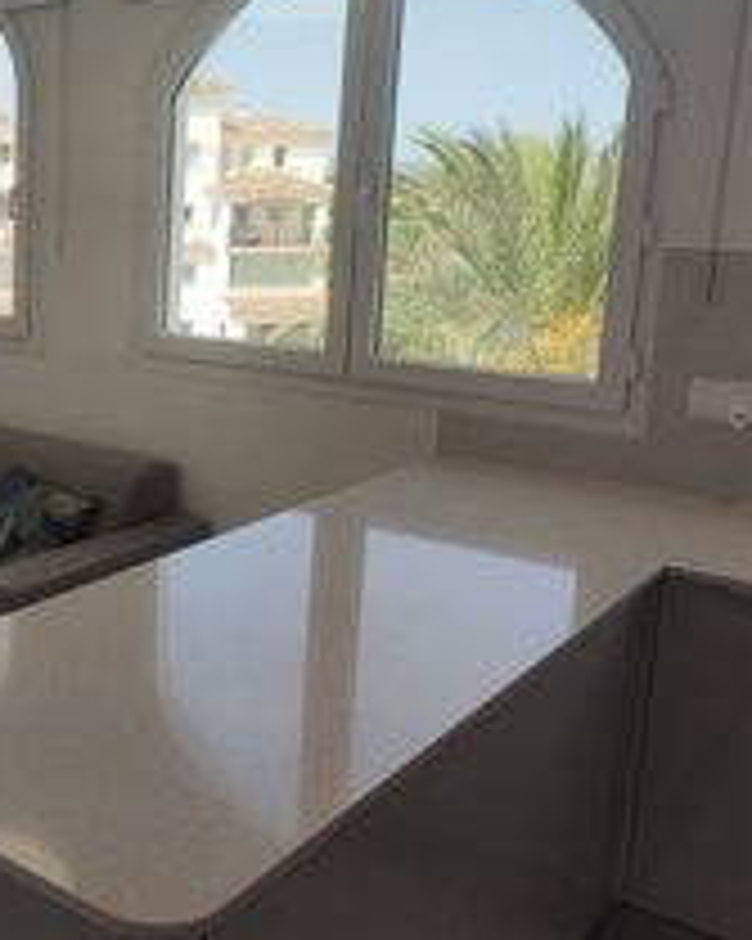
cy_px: 405
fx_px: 1169
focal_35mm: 42
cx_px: -9
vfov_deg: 43.7
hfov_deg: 32.6
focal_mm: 6.04
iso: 50
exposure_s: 1/394
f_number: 1.9
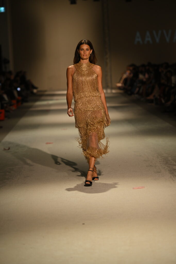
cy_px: 132
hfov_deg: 10.2
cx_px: 88
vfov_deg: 15.2
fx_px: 990
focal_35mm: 135
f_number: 2.8
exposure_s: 1/320
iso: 800
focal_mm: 135
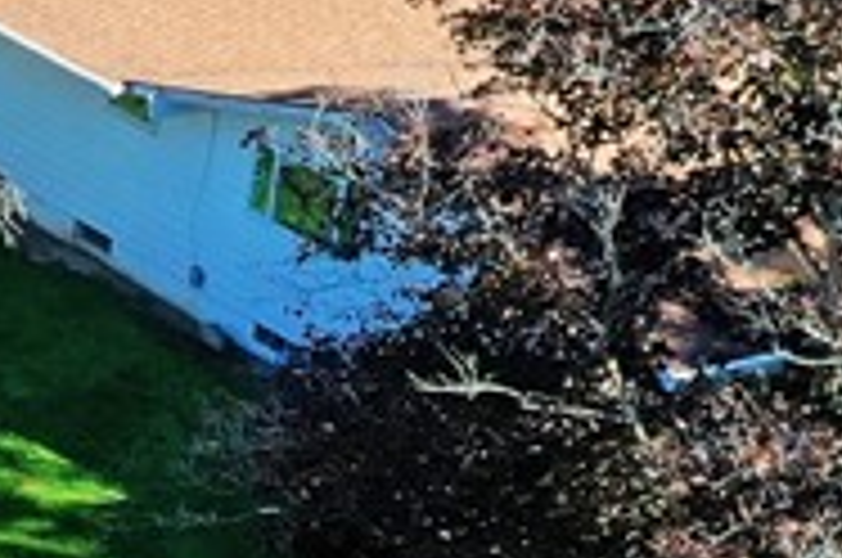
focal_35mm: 163
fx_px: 3806
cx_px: -1063
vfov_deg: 8.4
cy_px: 508
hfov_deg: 11.0
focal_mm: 10.26
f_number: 5
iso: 100
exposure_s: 1/240
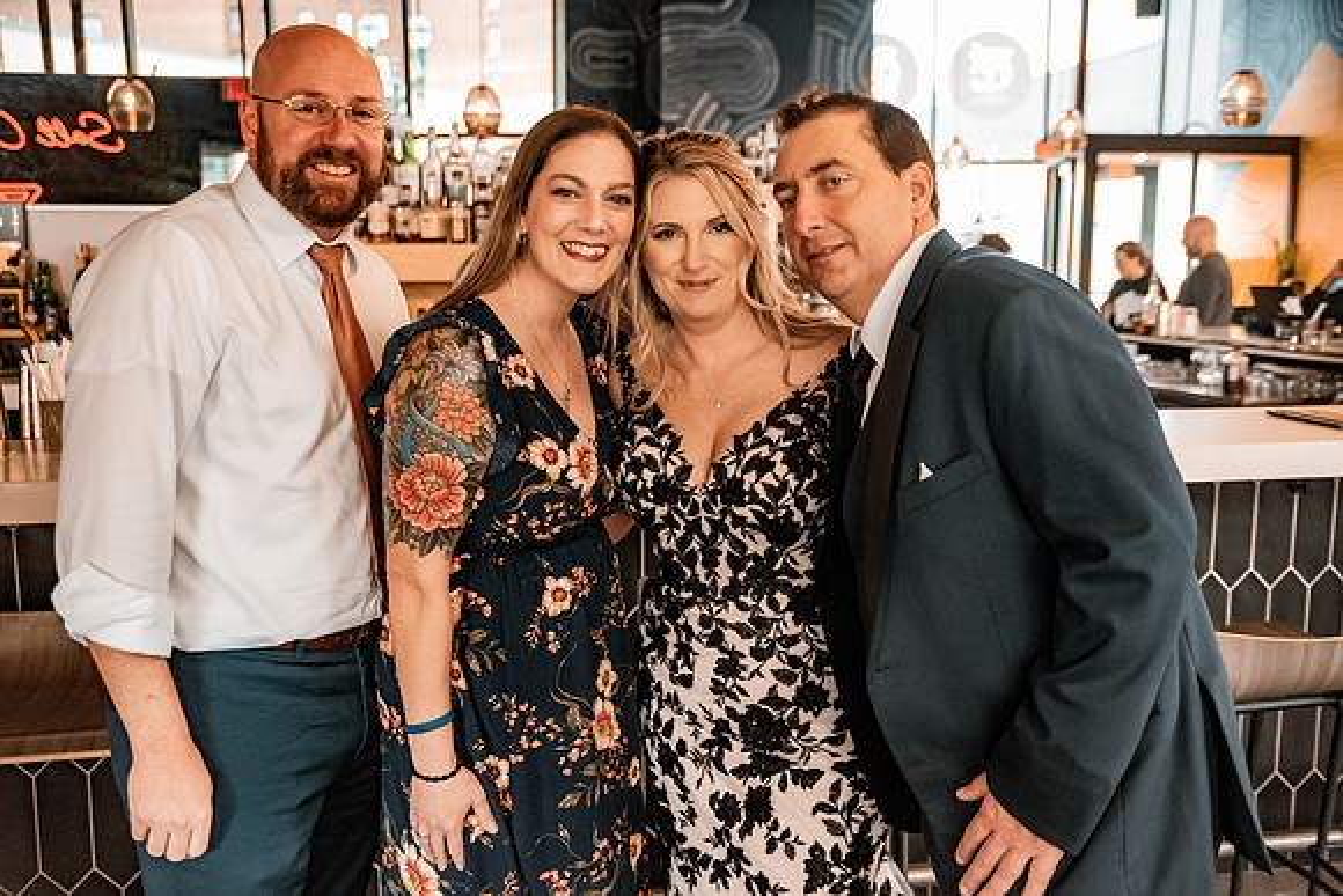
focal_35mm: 35
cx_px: 672
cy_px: 448
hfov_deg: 54.4
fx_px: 1306
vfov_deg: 37.9
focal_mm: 35
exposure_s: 1/320
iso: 5000
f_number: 2.8
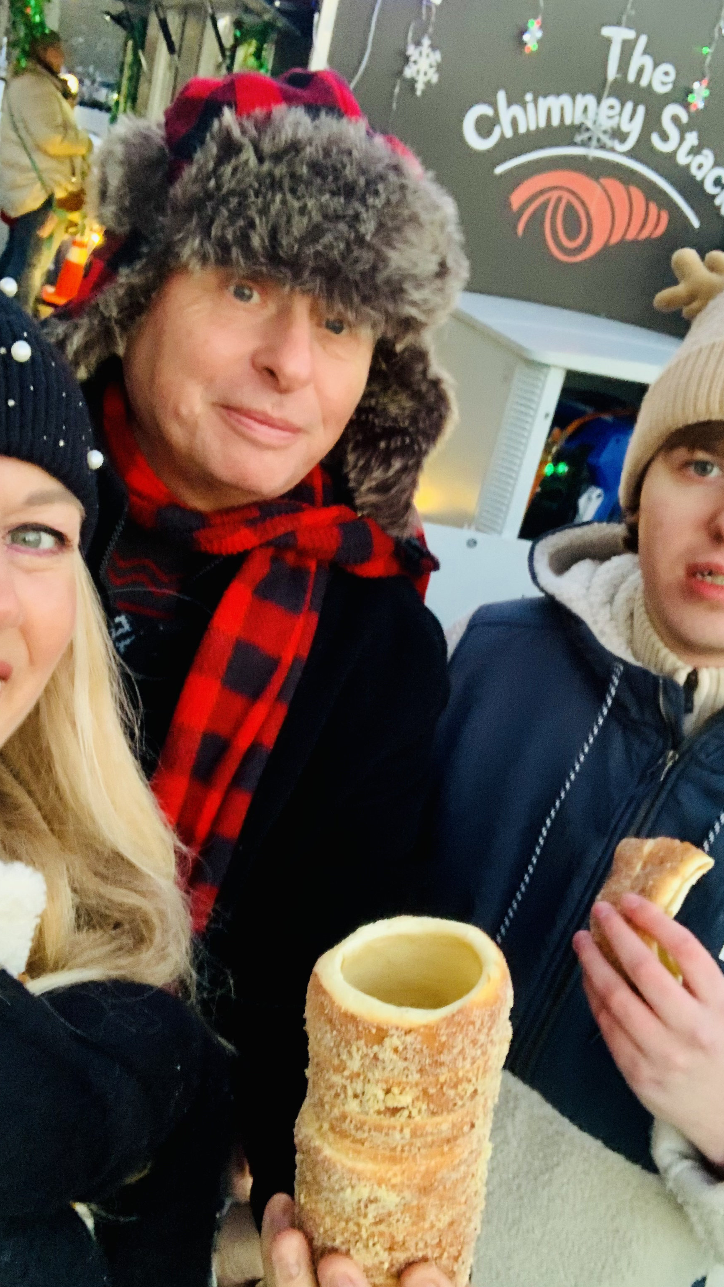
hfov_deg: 33.7
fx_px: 1195
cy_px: 643
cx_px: 359
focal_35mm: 35
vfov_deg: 56.6
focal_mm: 2.87
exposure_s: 1/60
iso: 250
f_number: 2.2
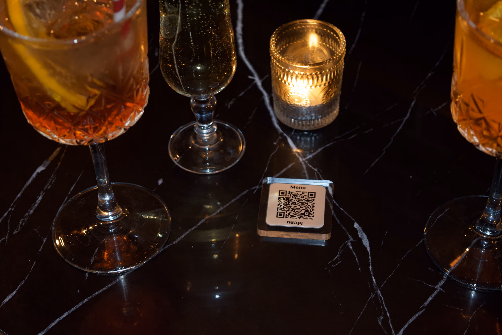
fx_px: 1004
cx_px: 251
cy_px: 168
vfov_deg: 18.9
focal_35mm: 72
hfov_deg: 28.1
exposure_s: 1/60
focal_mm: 48
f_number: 5.3
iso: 1800
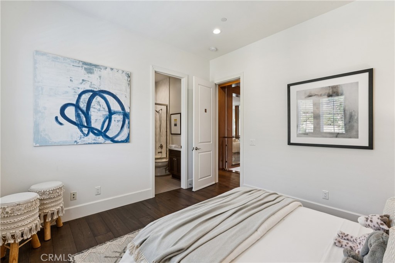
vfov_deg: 73.0
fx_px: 178
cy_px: 132
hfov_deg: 96.0
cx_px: 198
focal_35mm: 16
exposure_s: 1/2
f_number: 13
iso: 100
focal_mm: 16.2
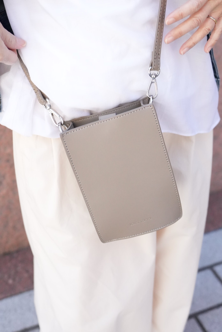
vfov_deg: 45.4
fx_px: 397
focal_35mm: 43
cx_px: 111
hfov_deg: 31.2
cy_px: 166
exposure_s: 1/4098
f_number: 2.8
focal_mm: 29
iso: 6400
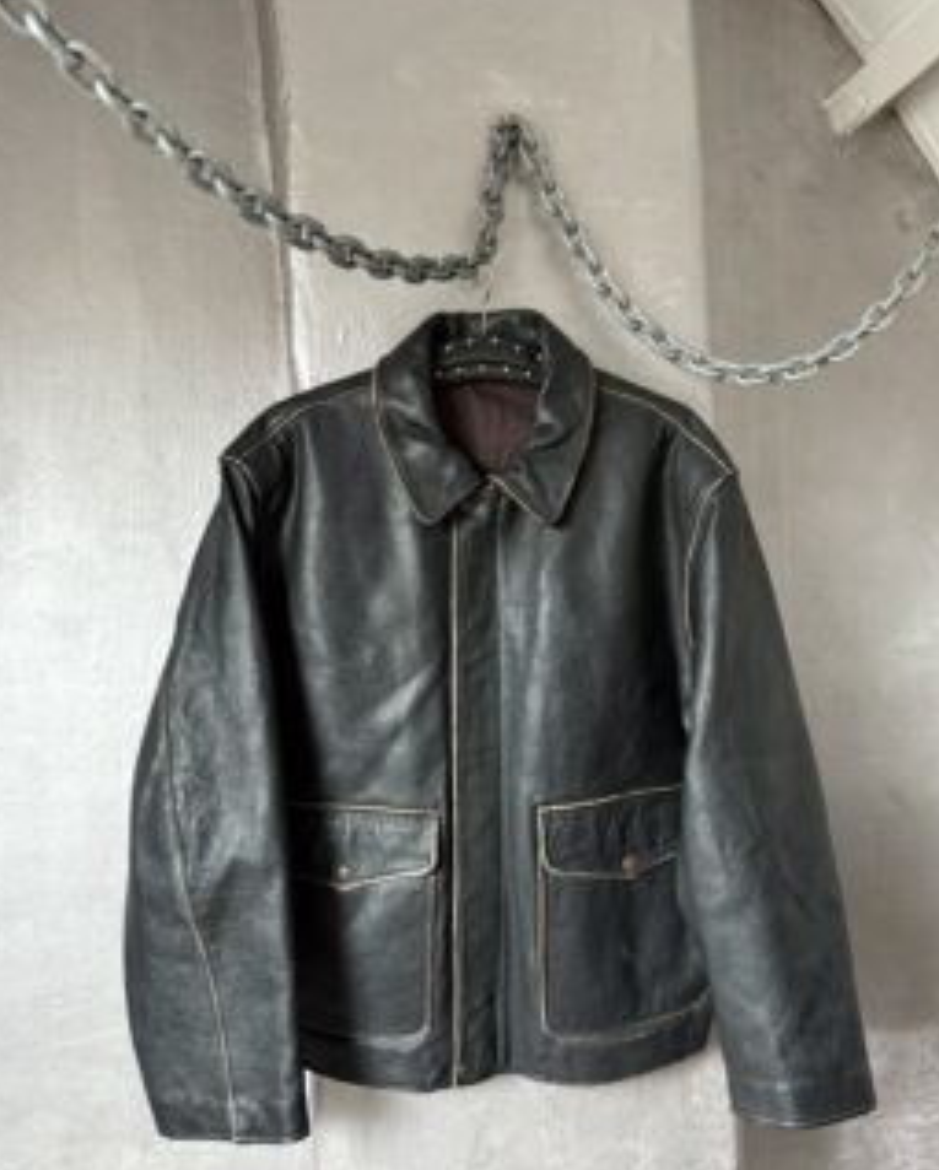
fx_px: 902
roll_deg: -0.5
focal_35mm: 26
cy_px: 602
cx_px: 462
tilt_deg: +1.2
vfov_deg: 66.0
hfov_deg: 55.0
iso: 640
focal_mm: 6.76
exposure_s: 1/60
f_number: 1.78
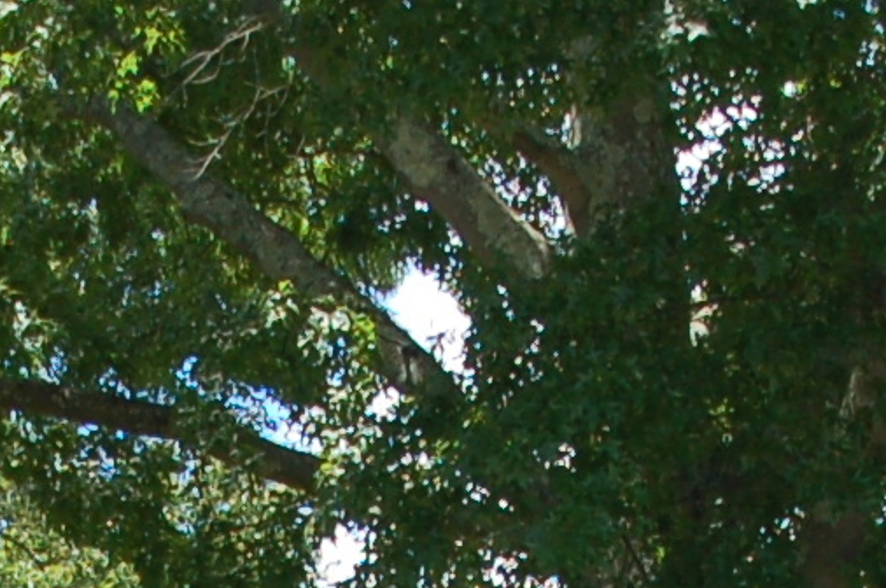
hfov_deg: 8.9
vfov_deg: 5.7
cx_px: 186
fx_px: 5702
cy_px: 1309
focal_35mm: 232
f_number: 7.1
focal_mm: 26
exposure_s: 1/200
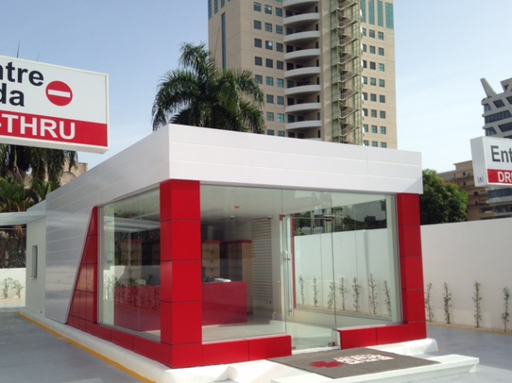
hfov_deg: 47.9
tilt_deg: +4.1
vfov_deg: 36.7
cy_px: 218
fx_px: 577
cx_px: 241
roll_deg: -0.4
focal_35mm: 39
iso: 50
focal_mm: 4.12
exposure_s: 1/1695
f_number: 2.4
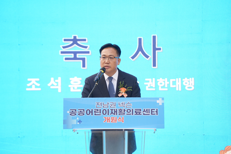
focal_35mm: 180
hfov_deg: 11.4
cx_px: 116
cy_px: 77
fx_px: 1155
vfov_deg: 7.6
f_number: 4
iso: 125
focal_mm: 180
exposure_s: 1/160
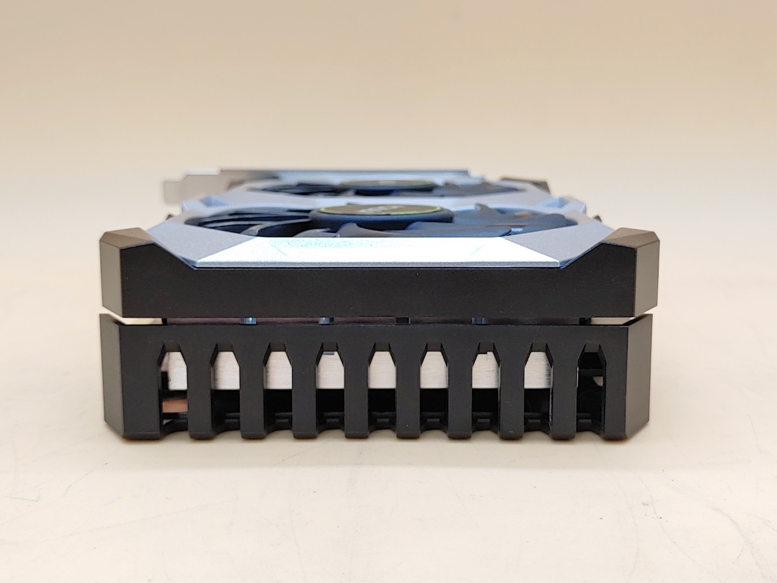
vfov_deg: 32.9
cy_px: 292
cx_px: 388
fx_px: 988
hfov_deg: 42.9
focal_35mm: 44
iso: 50
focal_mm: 4.36
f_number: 1.8
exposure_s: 1/70
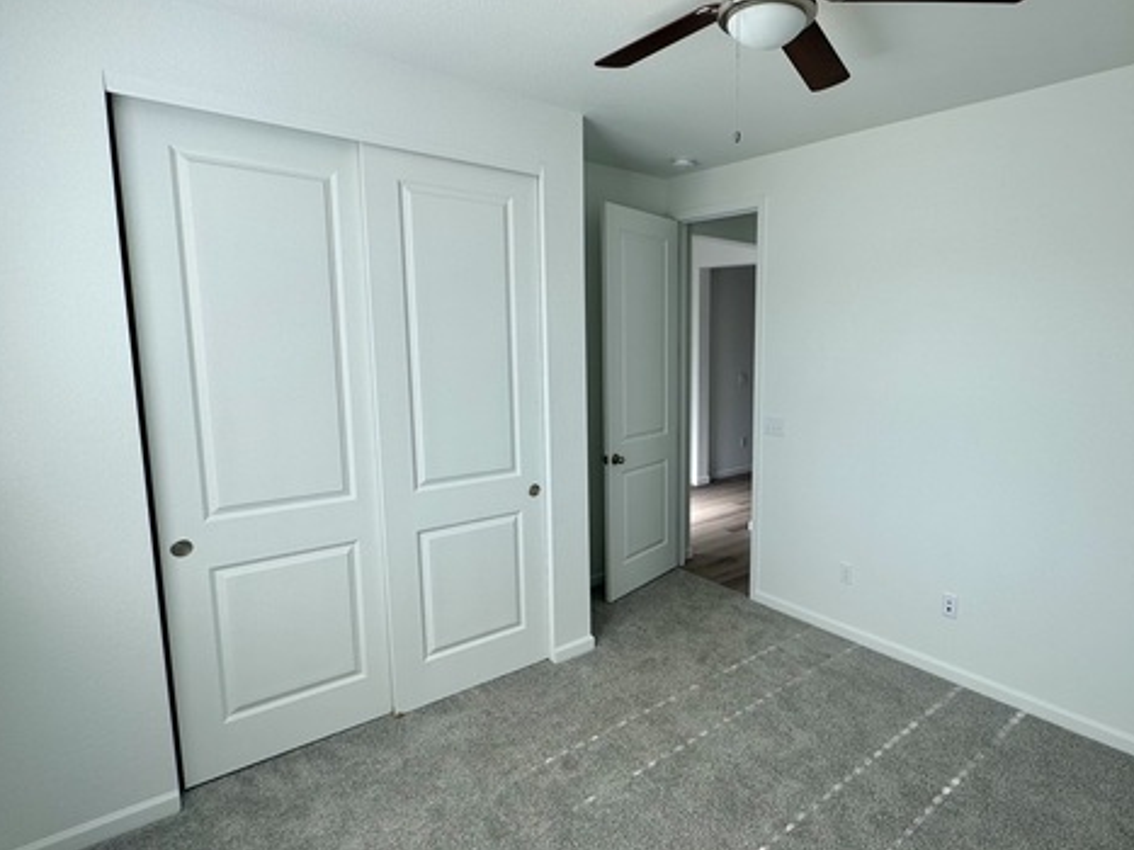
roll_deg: -0.8
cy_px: 425
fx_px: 655
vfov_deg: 65.9
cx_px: 718
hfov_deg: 80.1
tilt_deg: -8.7
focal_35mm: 20
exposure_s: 1/264
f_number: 2.2
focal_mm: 2.22
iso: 40
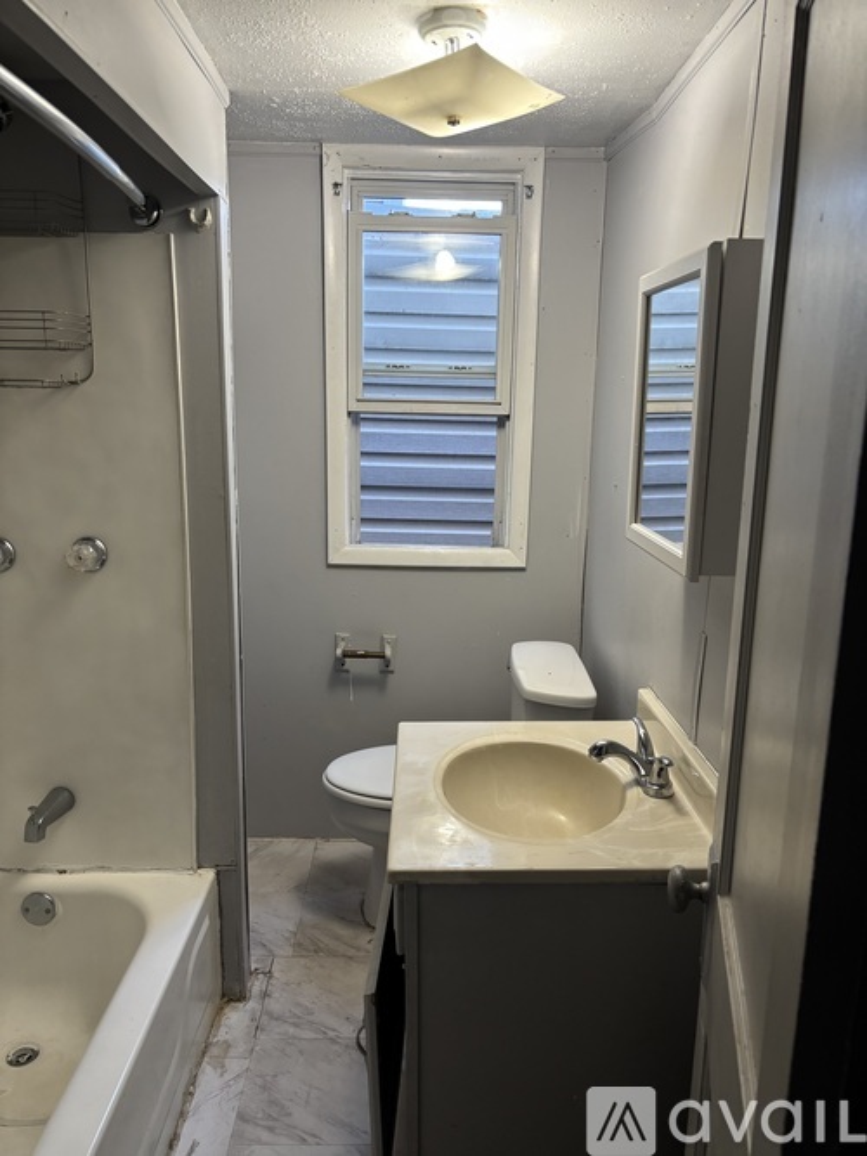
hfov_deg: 53.0
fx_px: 869
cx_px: 434
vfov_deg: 67.3
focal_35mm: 26
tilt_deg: -11.3
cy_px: 578
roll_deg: -1.8
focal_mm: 5.96
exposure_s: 1/60
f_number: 1.6
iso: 125
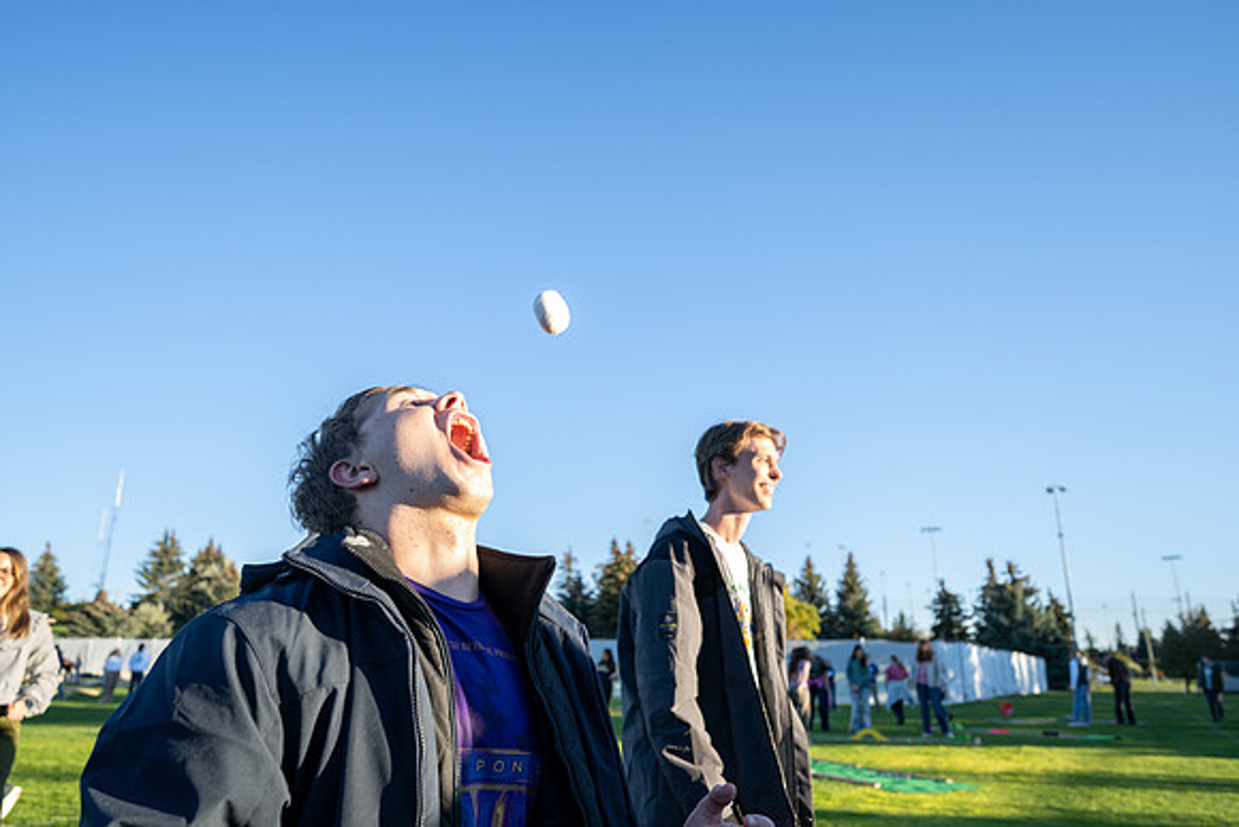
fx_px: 843
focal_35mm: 24
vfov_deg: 52.2
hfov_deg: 72.6
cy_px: 414
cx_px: 620
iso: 400
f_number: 4
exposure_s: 1/1000
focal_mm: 24.5
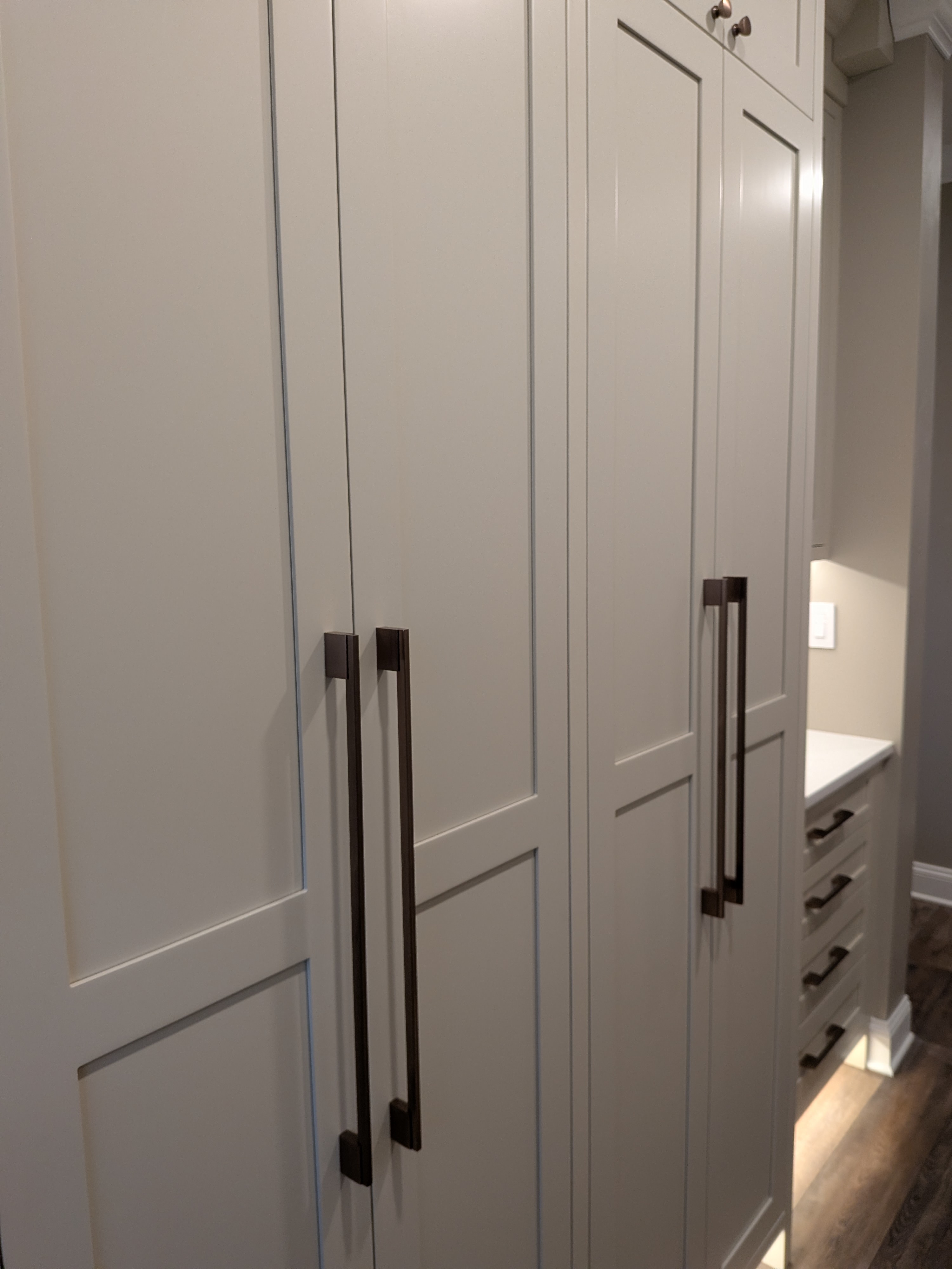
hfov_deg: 56.8
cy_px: 634
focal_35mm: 24
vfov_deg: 71.6
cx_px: 476
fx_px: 880
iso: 57
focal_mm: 4.53
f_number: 1.7
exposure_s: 1/30
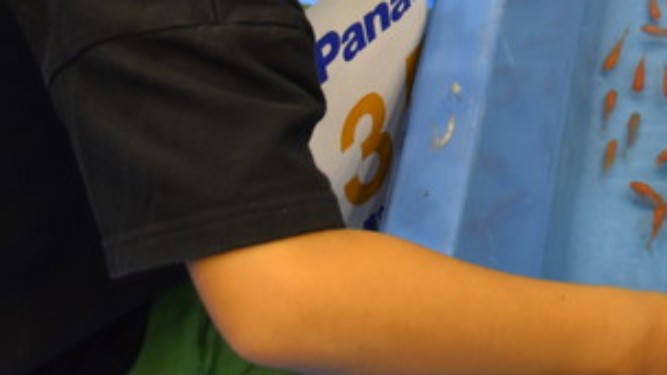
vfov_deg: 9.2
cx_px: 985
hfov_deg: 15.7
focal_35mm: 126
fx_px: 2225
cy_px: -304
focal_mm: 23
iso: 640
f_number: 4
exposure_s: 1/60
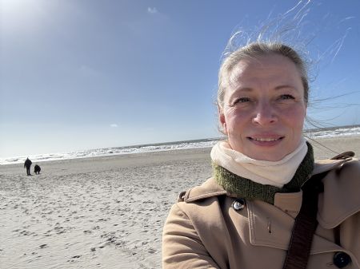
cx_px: 180
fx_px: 239
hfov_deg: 74.0
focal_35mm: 23
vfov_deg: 58.8
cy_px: 134
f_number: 1.9
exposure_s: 1/1795
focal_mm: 2.69
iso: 25
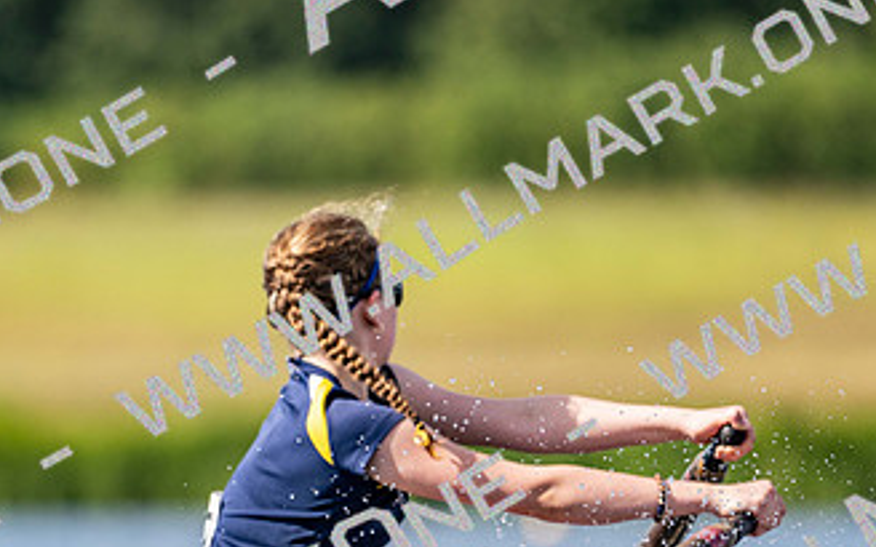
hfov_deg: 2.9
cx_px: 446
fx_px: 17189
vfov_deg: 1.8
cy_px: 444
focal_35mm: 720
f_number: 4.5
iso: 250
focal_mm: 400
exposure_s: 1/2500
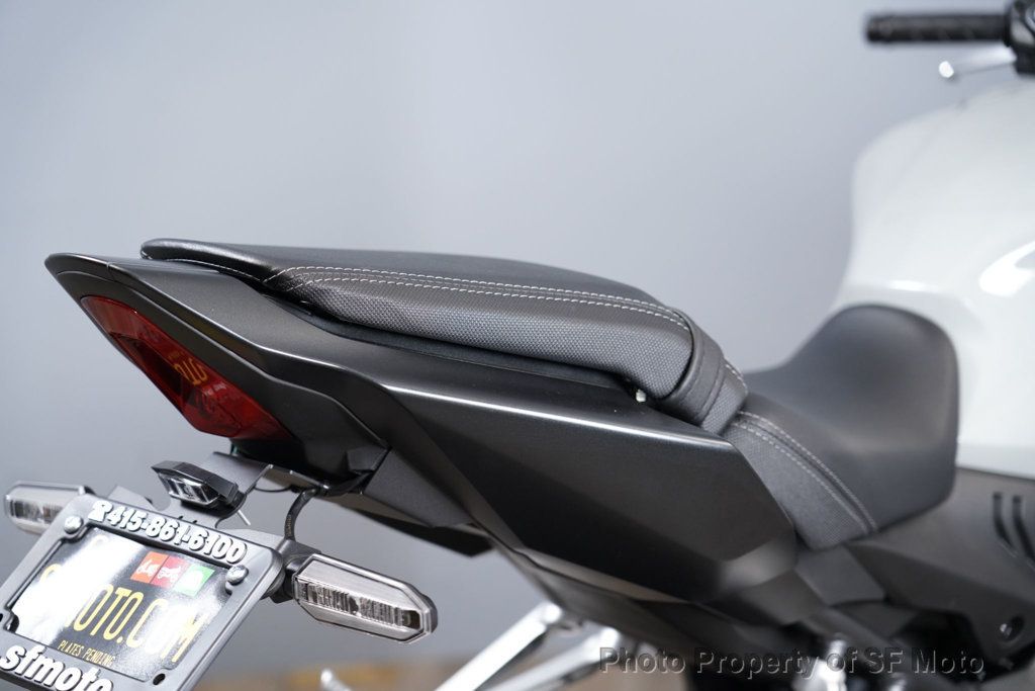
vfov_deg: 16.3
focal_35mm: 84
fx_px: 2415
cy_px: 346
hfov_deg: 24.2
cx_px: 518
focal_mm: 84
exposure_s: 1/100
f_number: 4
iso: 1600
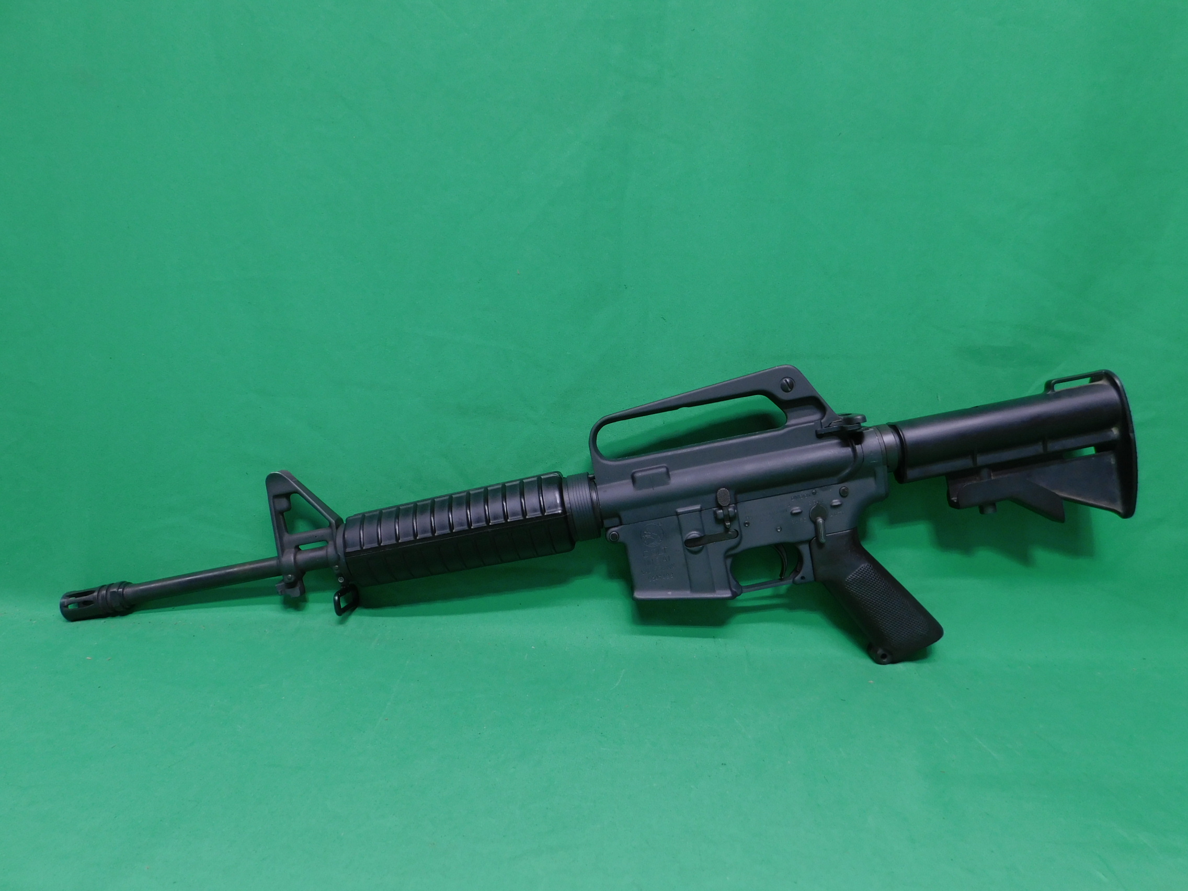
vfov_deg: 58.9
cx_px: 594
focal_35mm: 23
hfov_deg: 73.9
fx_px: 789
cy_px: 446
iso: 125
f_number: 3
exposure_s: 1/40
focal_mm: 4
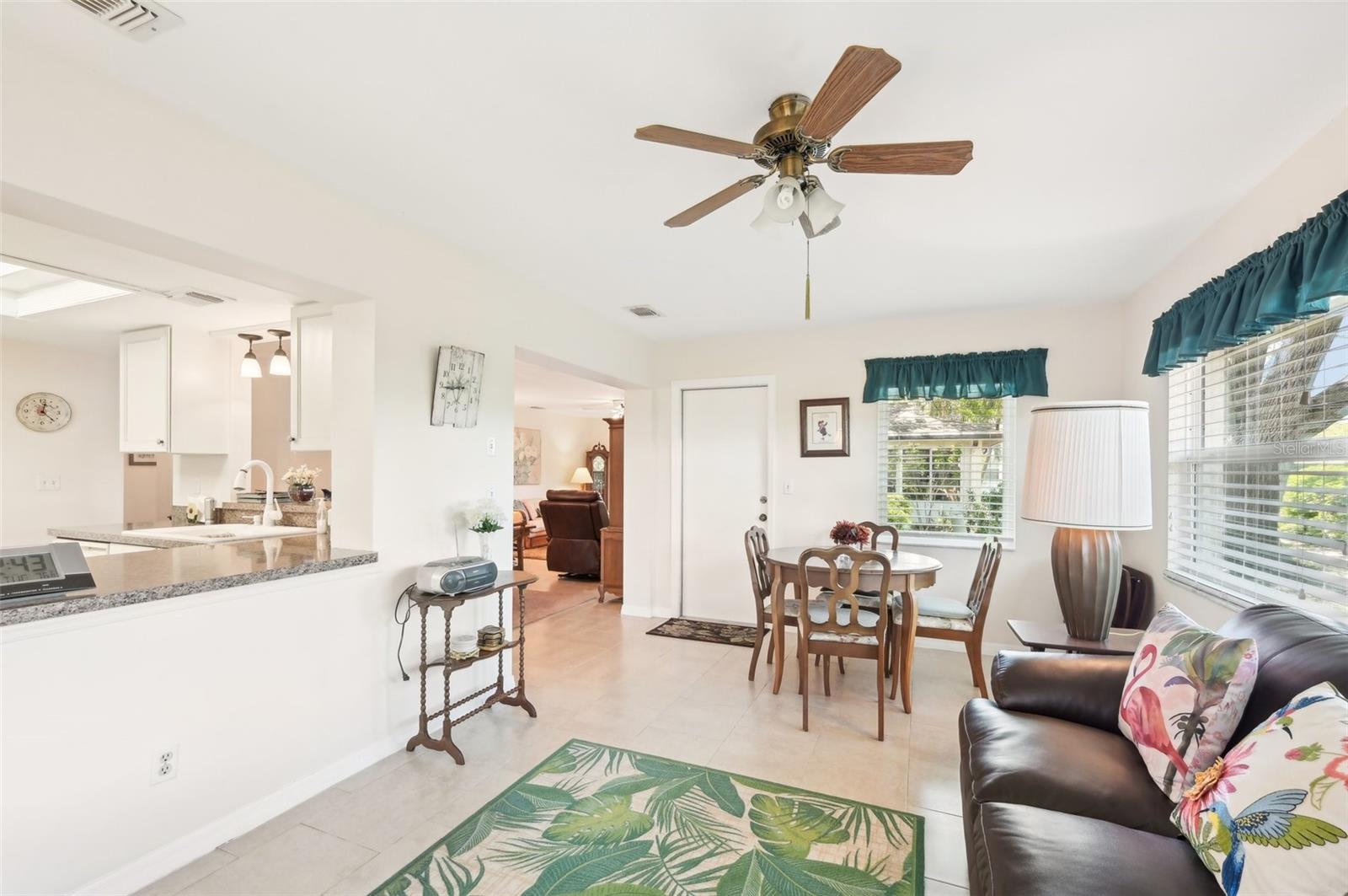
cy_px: 448
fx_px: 561
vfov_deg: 77.2
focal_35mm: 15
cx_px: 674
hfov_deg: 100.5
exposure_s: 1/15
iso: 400
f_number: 8
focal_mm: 15
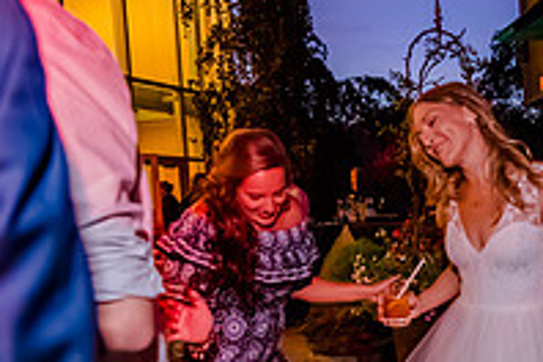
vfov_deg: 29.5
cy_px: 314
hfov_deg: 42.2
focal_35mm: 44
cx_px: 447
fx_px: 664
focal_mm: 15
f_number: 2.8
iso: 8000
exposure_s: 1/80
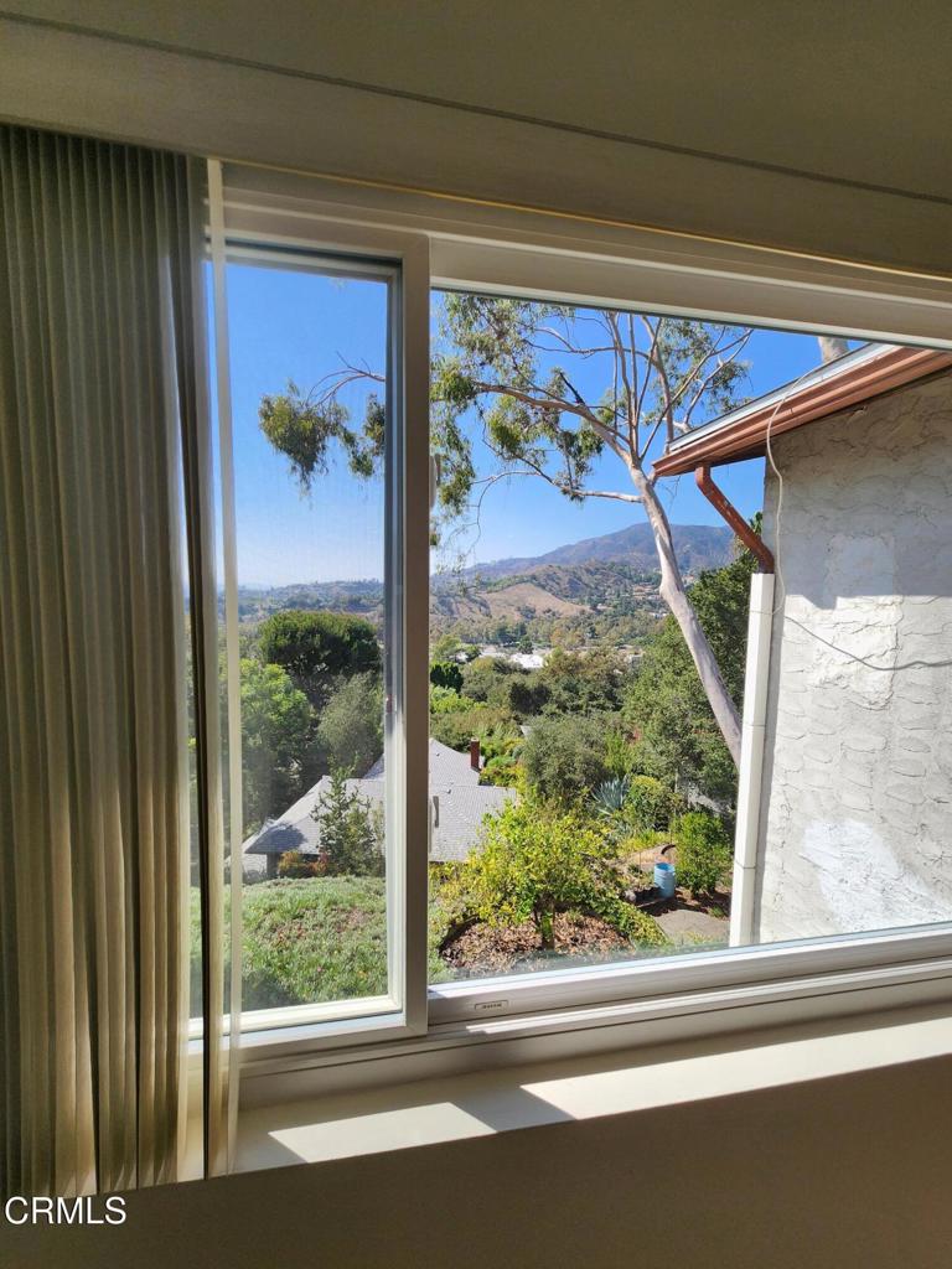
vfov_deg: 106.2
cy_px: 634
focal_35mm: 13
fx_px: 477
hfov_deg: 89.9
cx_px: 476
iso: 50
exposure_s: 1/730
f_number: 2.2
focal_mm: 2.2
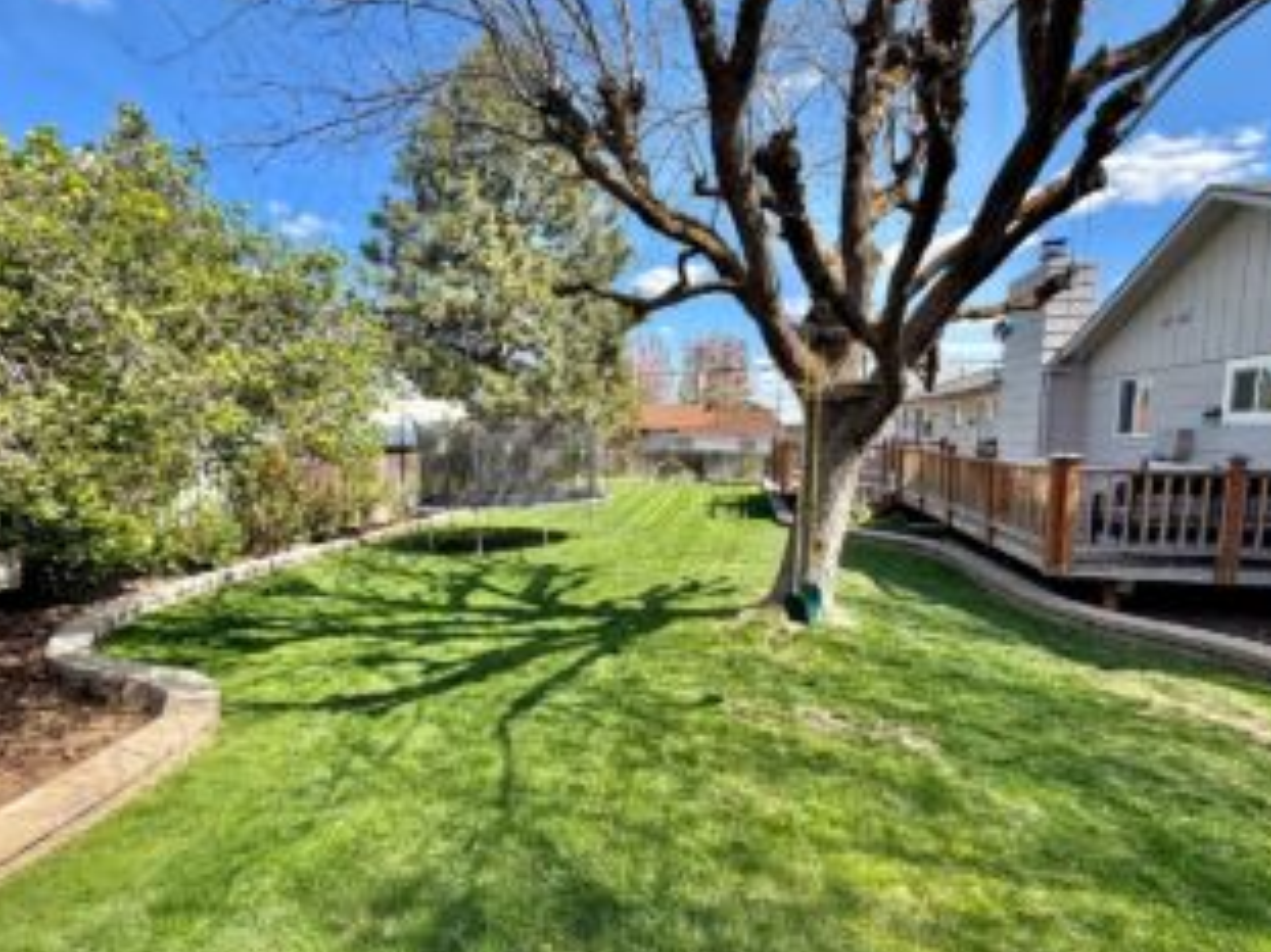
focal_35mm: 18
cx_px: 580
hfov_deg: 87.6
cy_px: 486
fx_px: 661
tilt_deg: -5.4
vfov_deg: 71.5
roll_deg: +0.1
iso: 40
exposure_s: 1/679
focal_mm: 2.22
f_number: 2.2
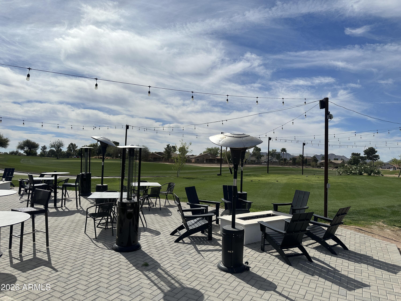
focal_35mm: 24
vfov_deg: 56.8
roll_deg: -0.9
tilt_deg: +1.6
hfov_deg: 71.6
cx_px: 200
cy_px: 150
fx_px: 278
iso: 80
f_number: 1.78
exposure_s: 1/15625
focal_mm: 6.86
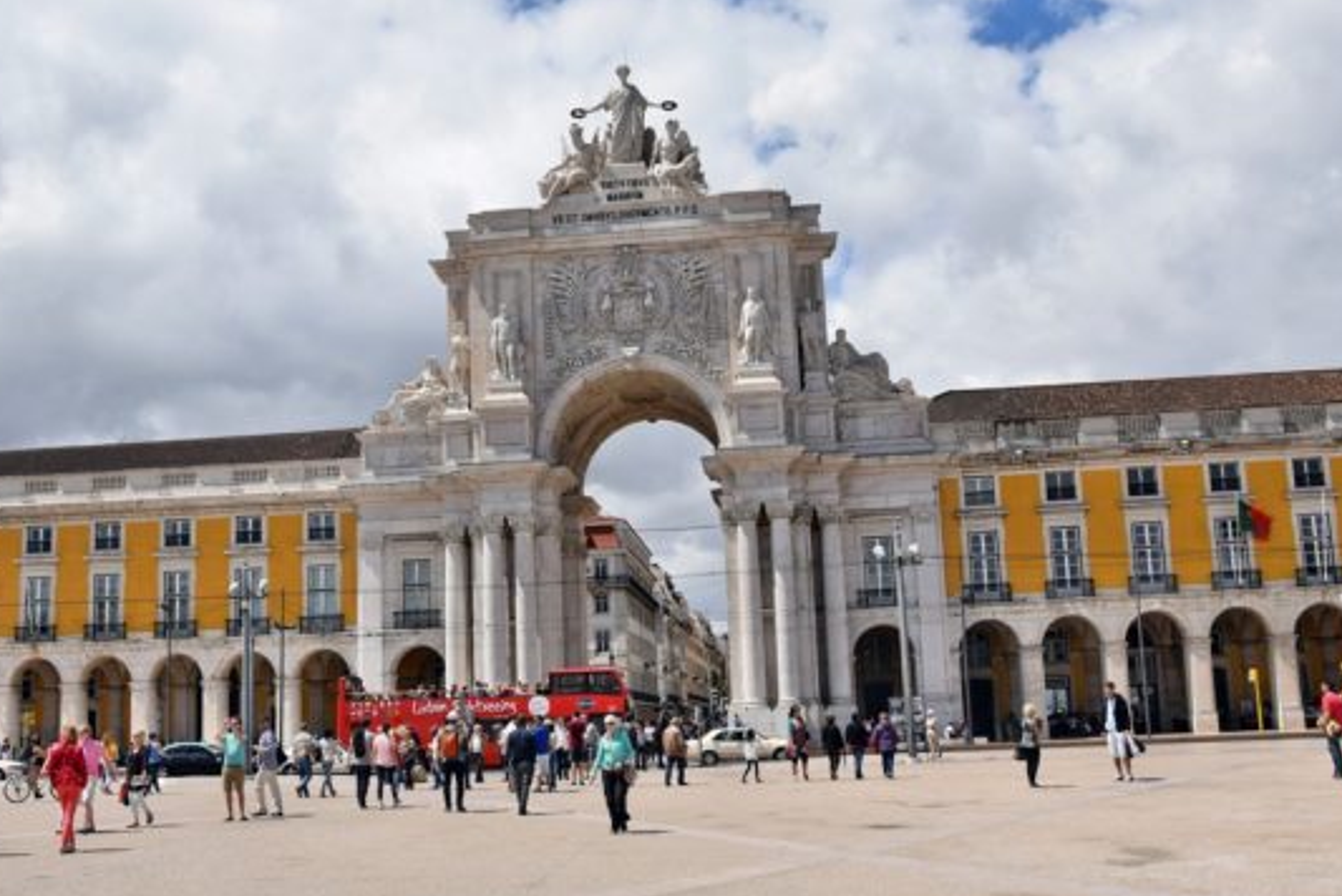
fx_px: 1343
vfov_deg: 36.9
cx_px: 607
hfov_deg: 53.0
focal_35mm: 36
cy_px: 490
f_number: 9
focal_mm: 20
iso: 100
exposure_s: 1/320
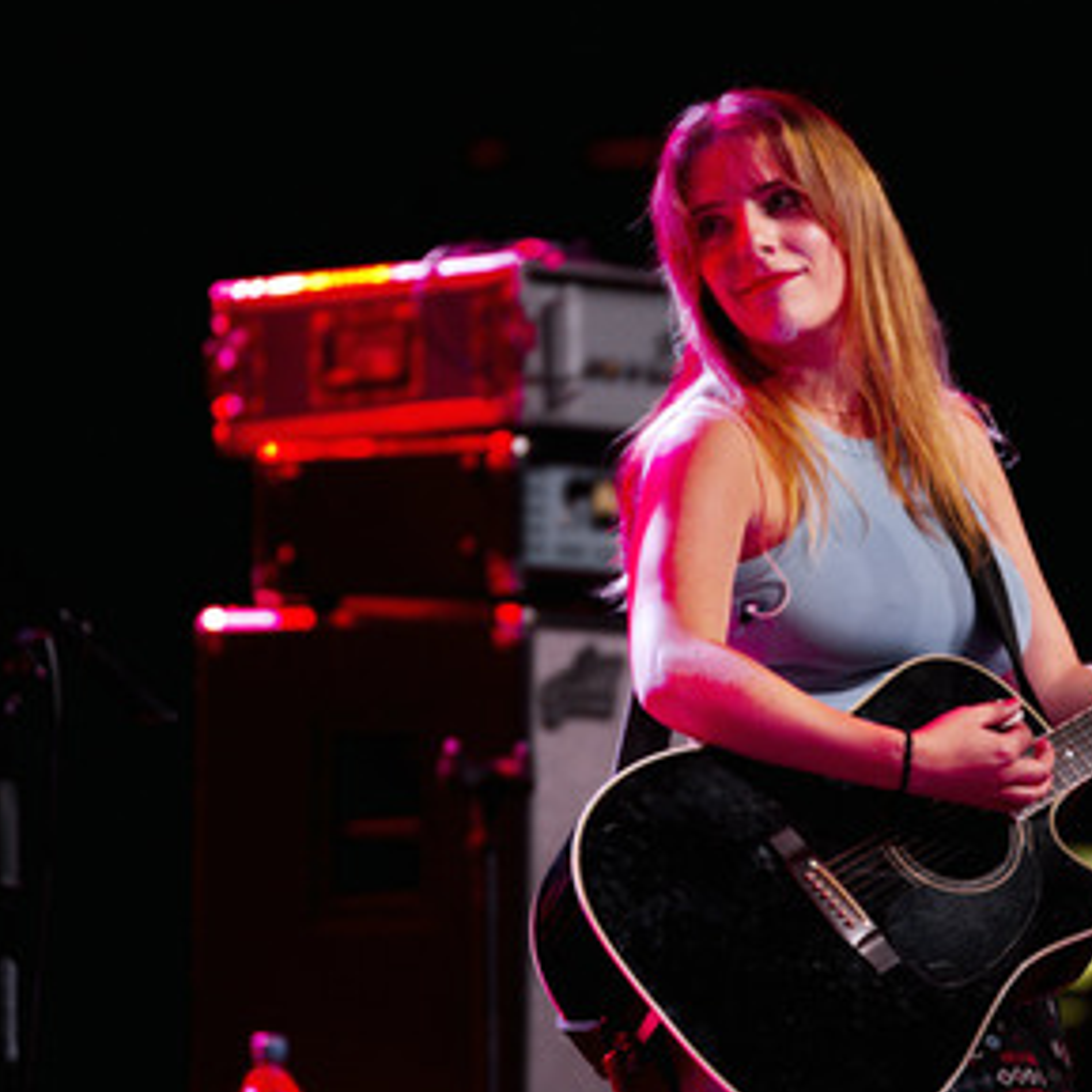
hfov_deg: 4.4
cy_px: 540
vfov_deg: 4.4
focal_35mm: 397
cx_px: 848
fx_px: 14169
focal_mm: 300
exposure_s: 1/100
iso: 1600
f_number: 2.8
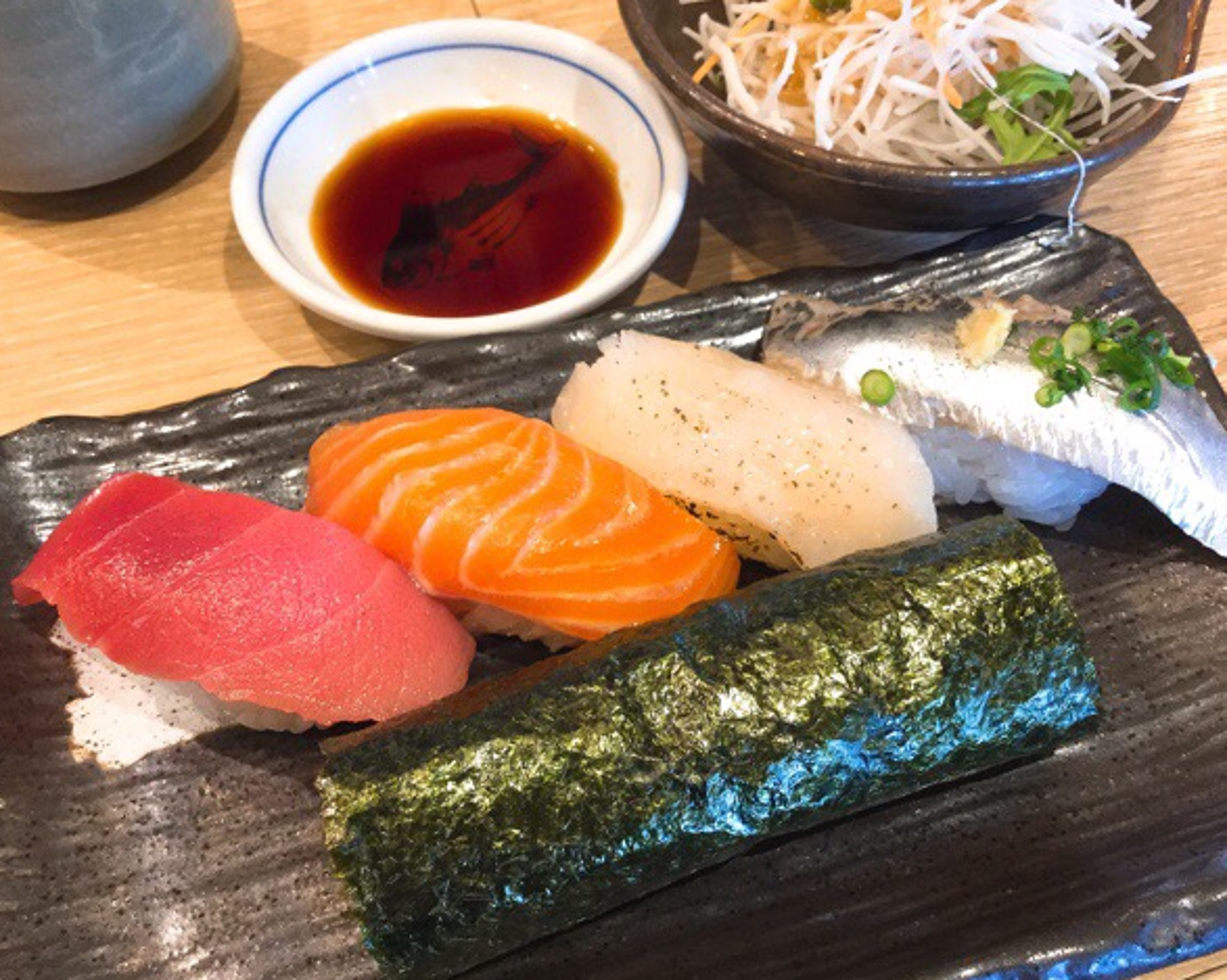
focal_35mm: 33
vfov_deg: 44.5
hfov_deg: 54.2
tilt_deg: -56.7
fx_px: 1198
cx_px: 656
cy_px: 485
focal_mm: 3.3
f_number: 2.4
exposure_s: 1/30
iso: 64
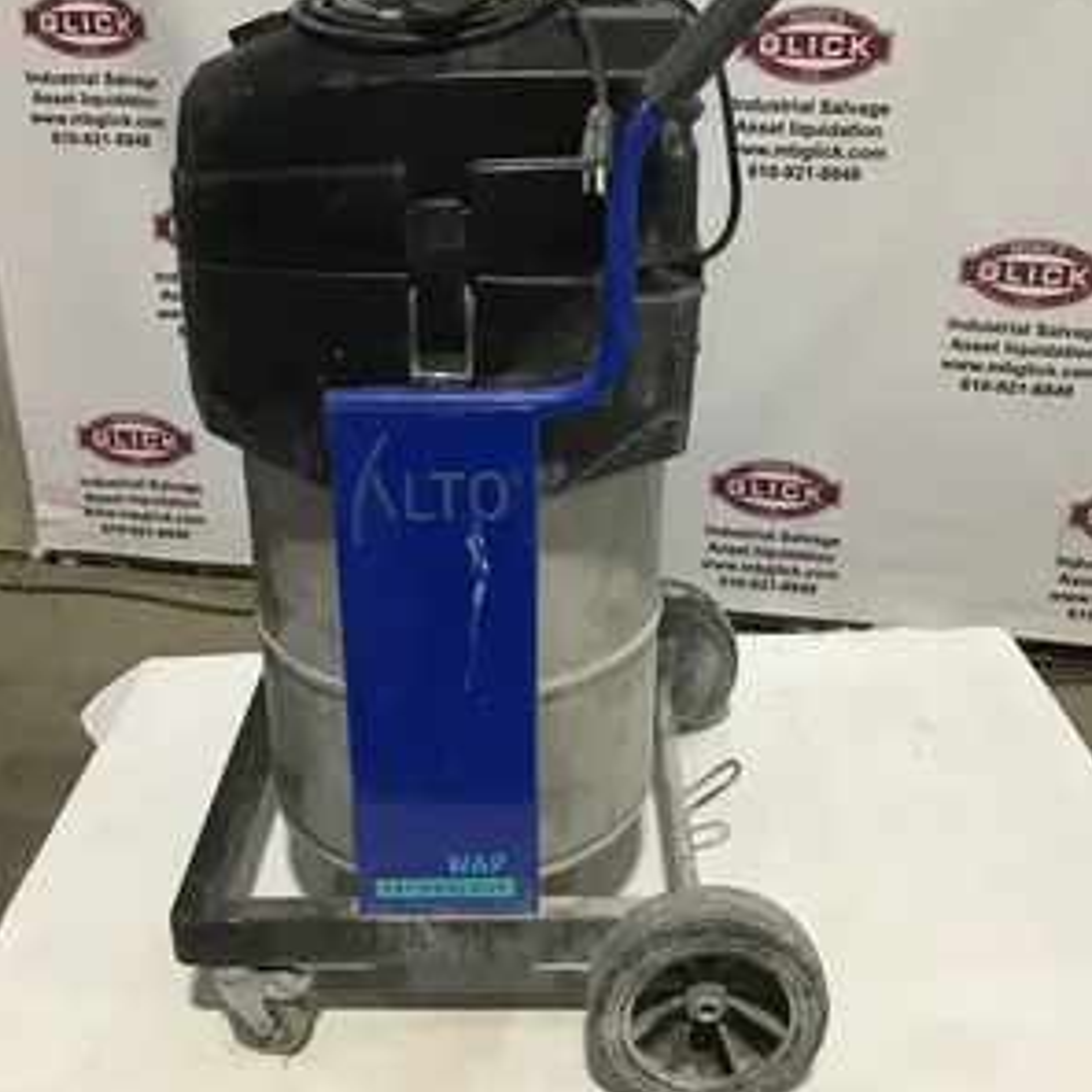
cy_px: 480
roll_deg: -2.0
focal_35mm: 37
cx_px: 546
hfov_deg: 44.9
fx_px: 1321
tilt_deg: -24.0
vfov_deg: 44.8
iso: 160
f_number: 2.4
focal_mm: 3.3
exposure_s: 1/30
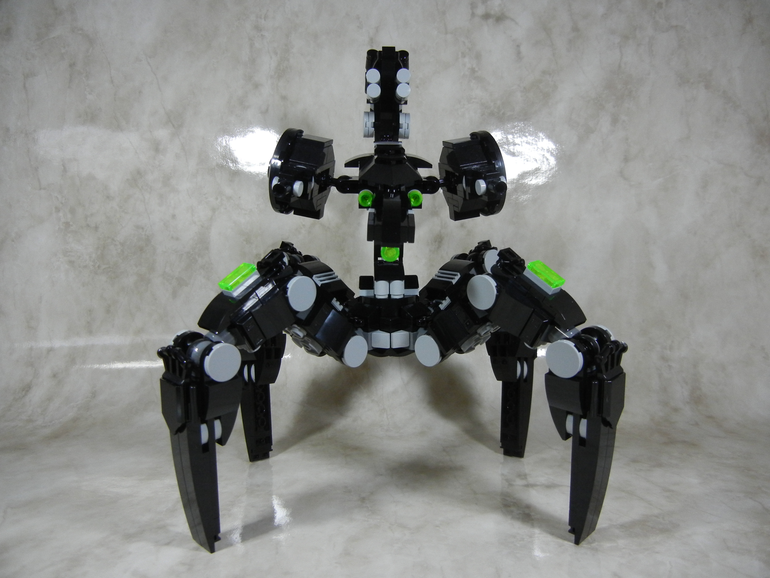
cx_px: 385
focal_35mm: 30
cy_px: 289
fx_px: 667
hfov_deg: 60.0
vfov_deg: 46.8
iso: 400
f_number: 3.5
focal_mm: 5.4
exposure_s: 1/91.1
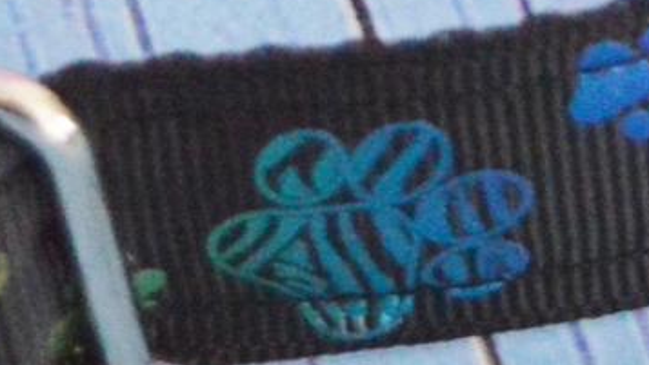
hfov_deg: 6.5
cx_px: 544
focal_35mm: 332
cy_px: -313
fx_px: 5715
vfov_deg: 3.6
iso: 4500
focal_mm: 34
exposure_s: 1/50
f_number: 4.5
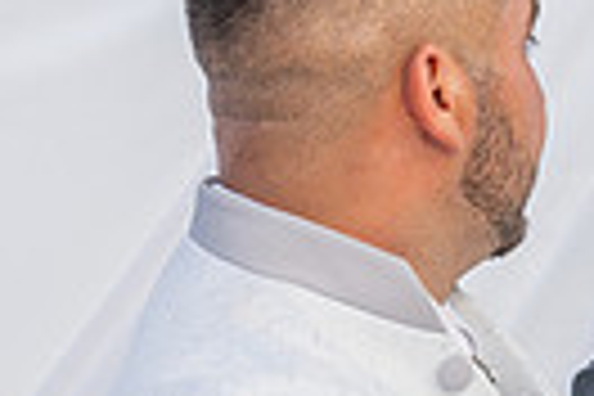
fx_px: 4306
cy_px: 601
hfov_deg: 7.8
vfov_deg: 5.2
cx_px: 876
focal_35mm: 261
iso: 200
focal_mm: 50
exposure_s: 1/125
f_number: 6.3
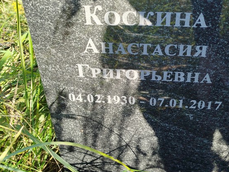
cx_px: 125
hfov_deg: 52.6
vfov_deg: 40.6
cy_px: 79
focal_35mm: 35
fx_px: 231
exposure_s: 1/261
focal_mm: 5.31
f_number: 1.7
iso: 50
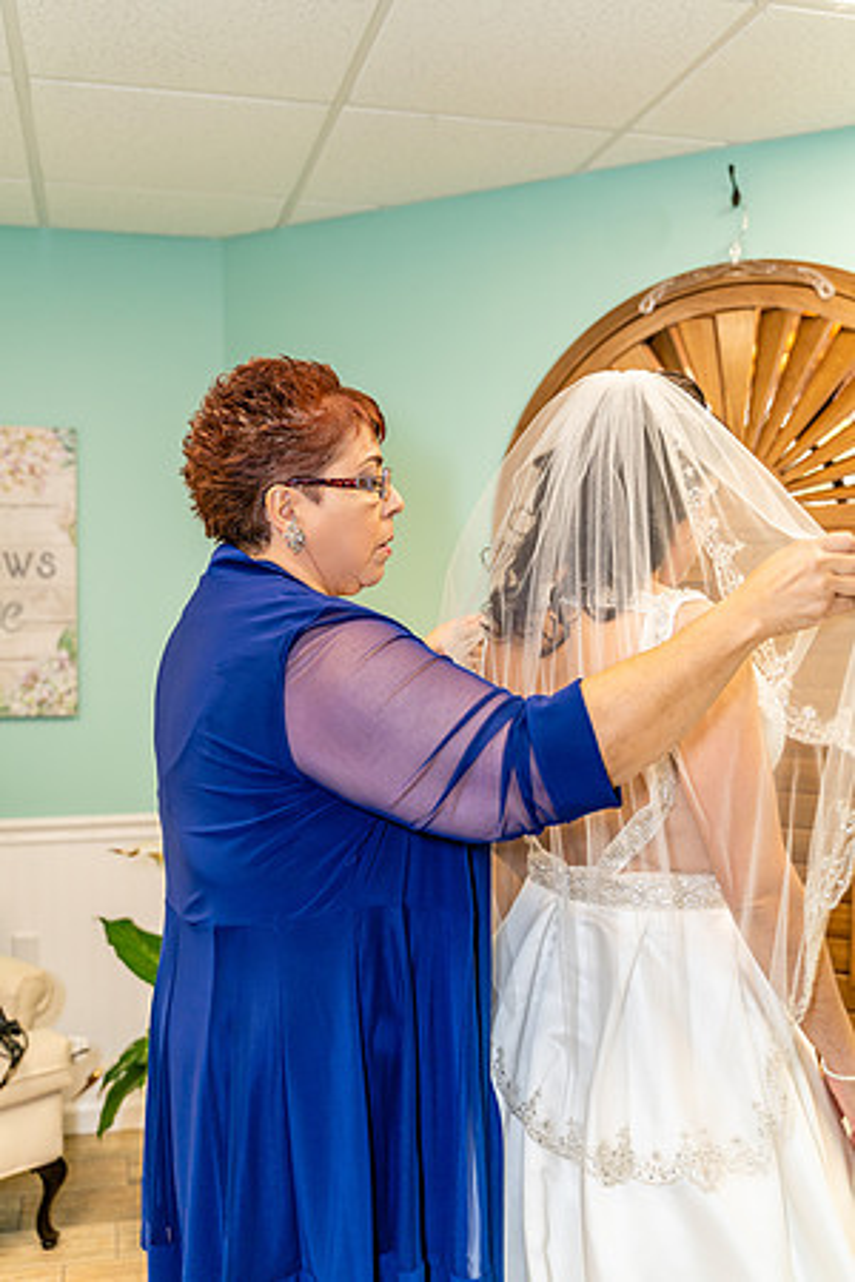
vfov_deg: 54.4
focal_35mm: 35
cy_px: 641
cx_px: 428
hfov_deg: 37.9
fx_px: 1247
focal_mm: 35
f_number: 2.8
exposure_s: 1/125
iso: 640
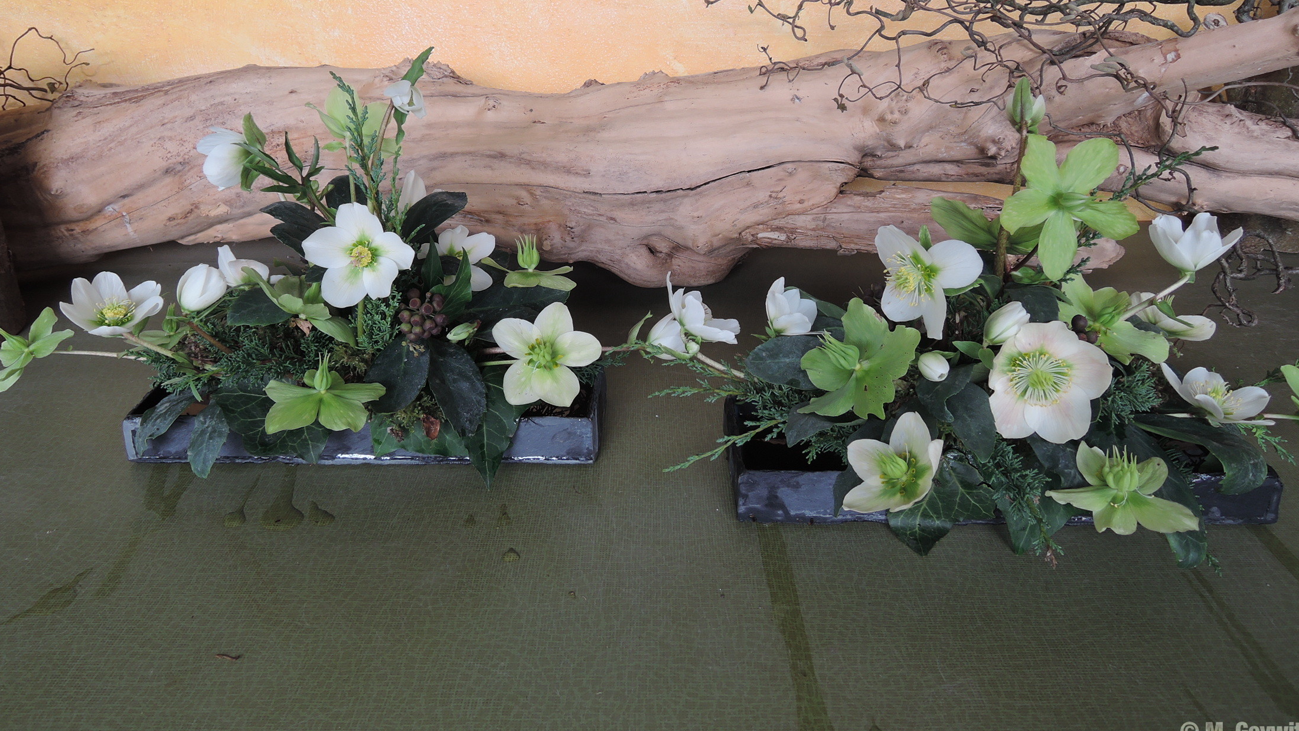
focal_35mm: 27
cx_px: 643
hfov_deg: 69.9
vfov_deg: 42.3
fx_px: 930
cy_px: 242
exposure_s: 1/60
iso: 80
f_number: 2.8
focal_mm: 5.1
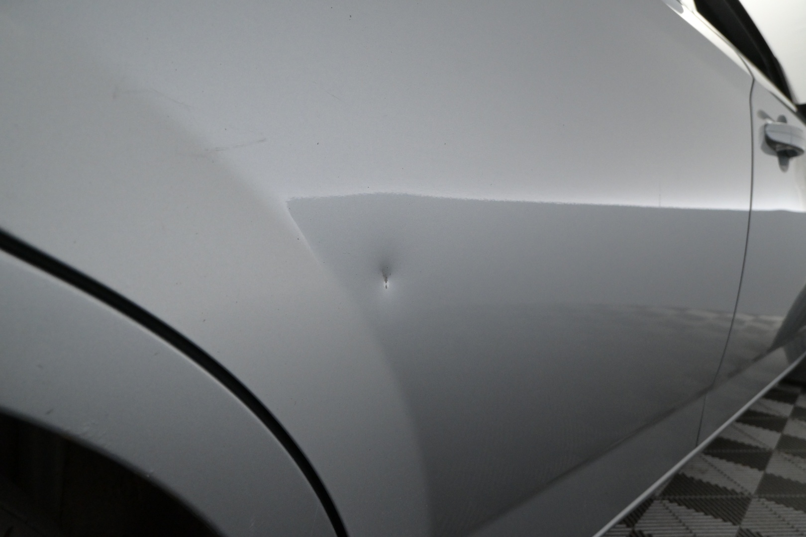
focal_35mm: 24
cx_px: 403
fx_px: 537
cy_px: 268
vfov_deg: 53.1
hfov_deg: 73.7
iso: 2500
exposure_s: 1/125
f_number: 5.6
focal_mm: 16
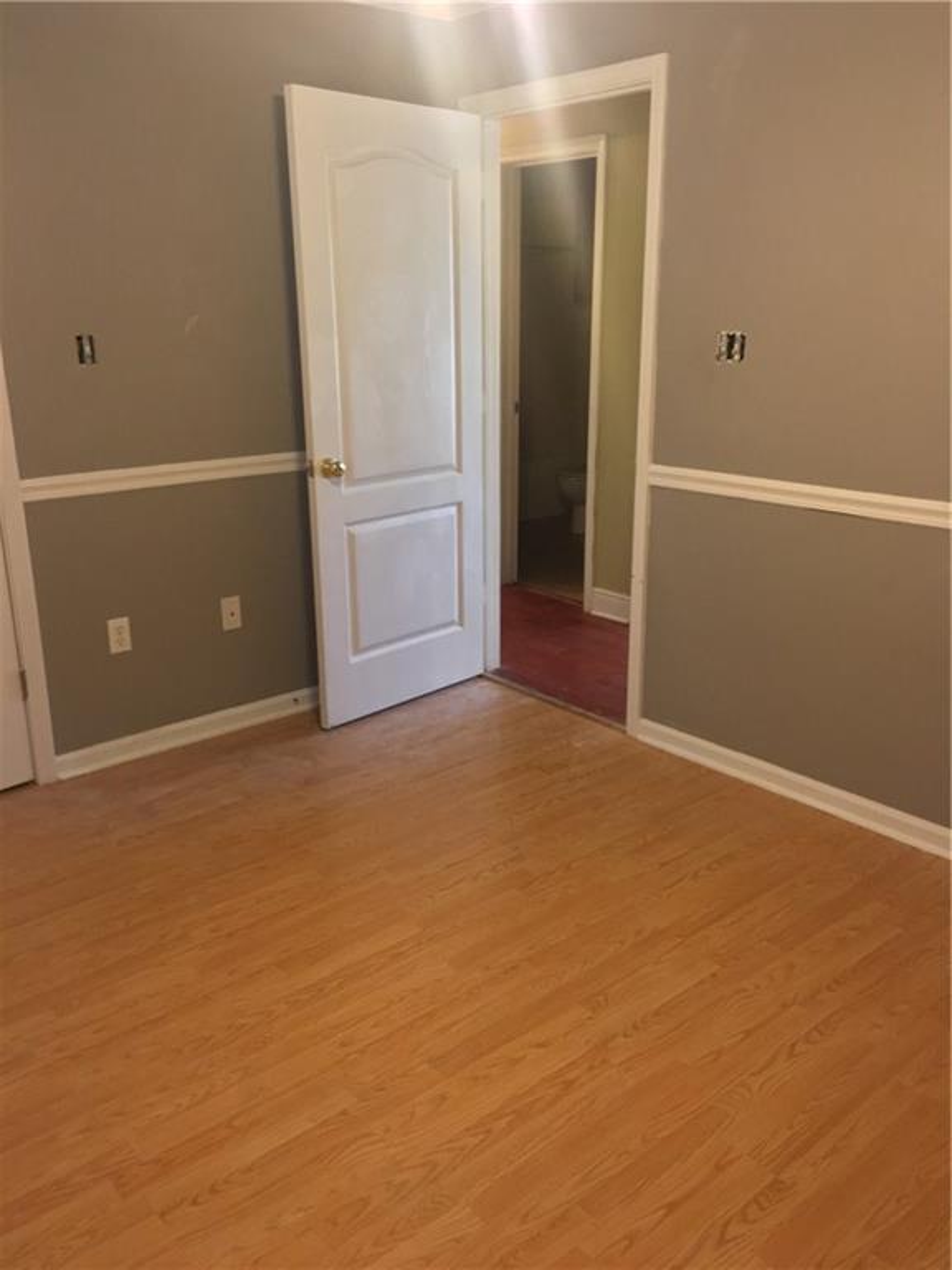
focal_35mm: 29
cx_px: 476
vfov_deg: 61.7
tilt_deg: -17.1
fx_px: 1063
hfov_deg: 48.2
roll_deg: +1.1
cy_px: 635
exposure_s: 1/30
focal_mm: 4.15
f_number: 2.2
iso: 200
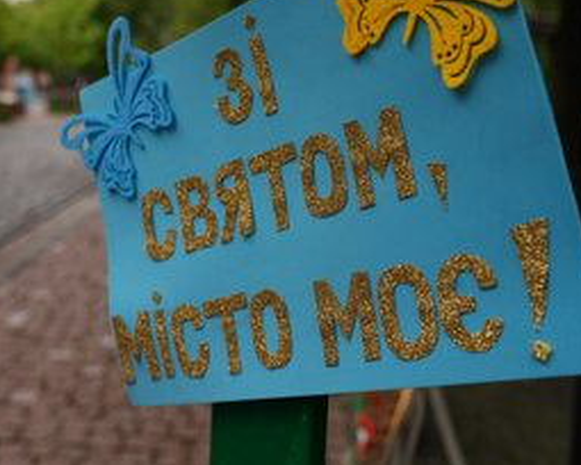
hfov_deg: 35.1
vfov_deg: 28.5
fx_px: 911
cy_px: 163
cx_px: 212
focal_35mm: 53
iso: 250
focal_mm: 36
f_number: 5.6
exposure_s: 1/500
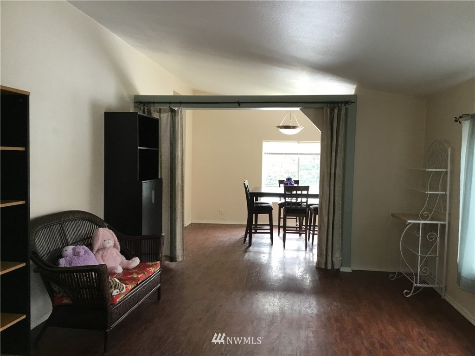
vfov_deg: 45.4
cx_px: 238
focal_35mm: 31
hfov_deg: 58.4
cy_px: 178
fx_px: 425
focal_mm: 3.3
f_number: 2.4
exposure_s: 1/30
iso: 50
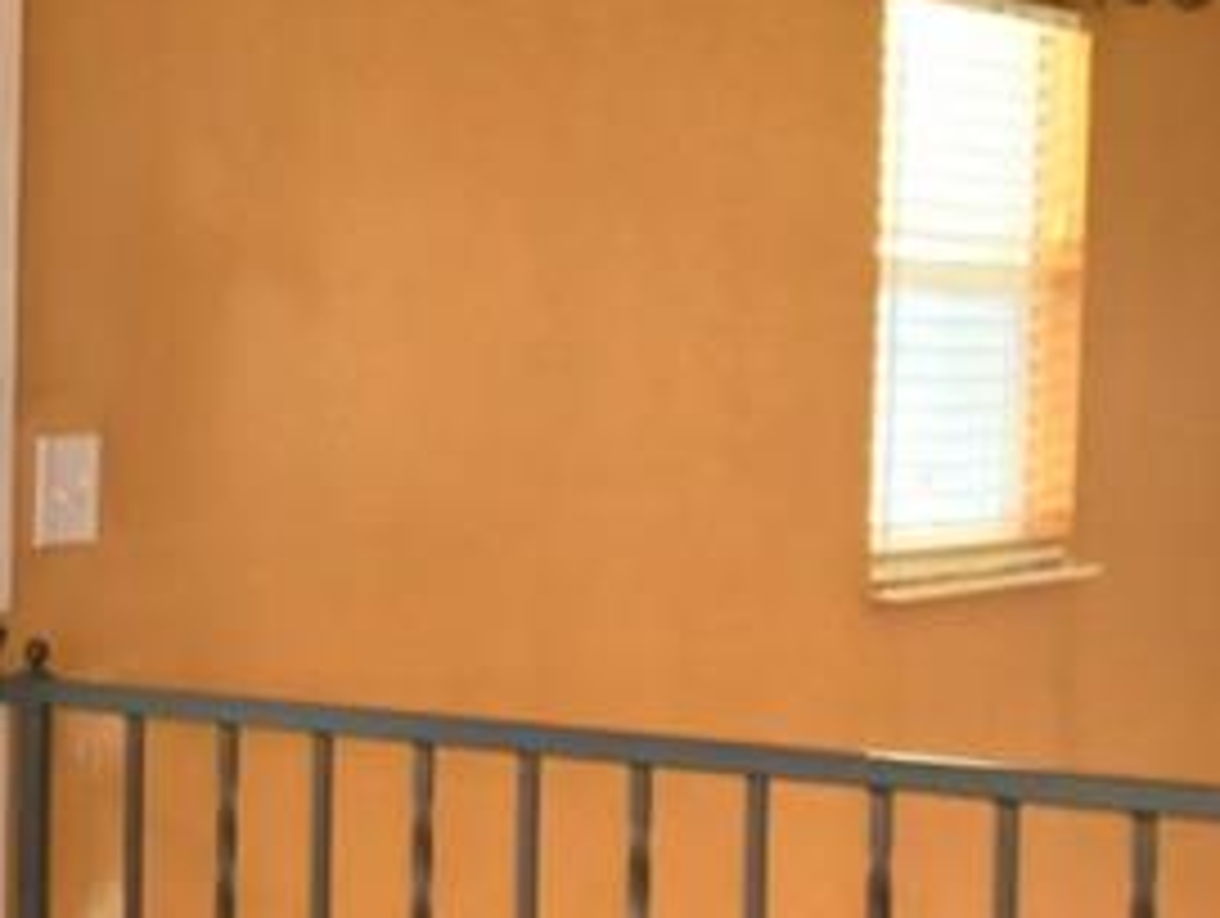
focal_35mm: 85
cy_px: 436
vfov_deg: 17.4
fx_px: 3000
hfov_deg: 19.0
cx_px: -797
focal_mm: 10
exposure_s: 1/30
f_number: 4.5
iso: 200
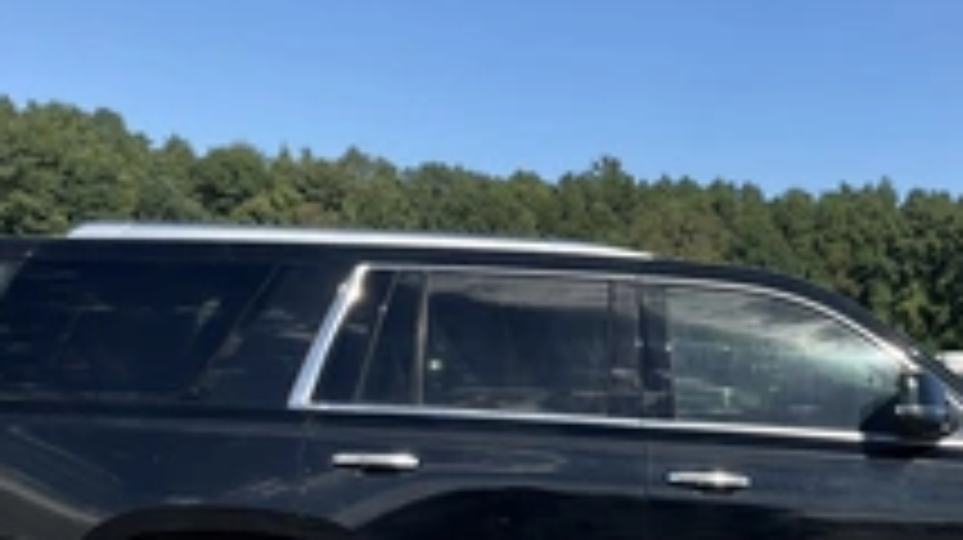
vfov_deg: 20.3
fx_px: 1505
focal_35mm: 59
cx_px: 644
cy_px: 310
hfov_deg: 35.1
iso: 25
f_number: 1.8
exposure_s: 1/1534
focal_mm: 3
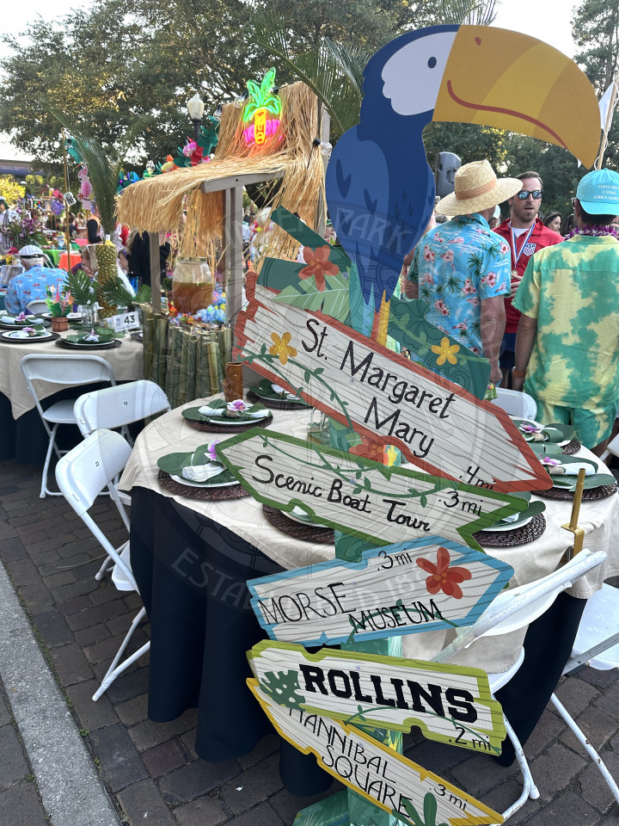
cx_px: 310
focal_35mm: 24
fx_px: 572
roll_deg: -1.9
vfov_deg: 71.6
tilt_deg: -17.6
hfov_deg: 56.8
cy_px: 413
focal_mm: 6.86
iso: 64
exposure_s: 1/121
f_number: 1.78
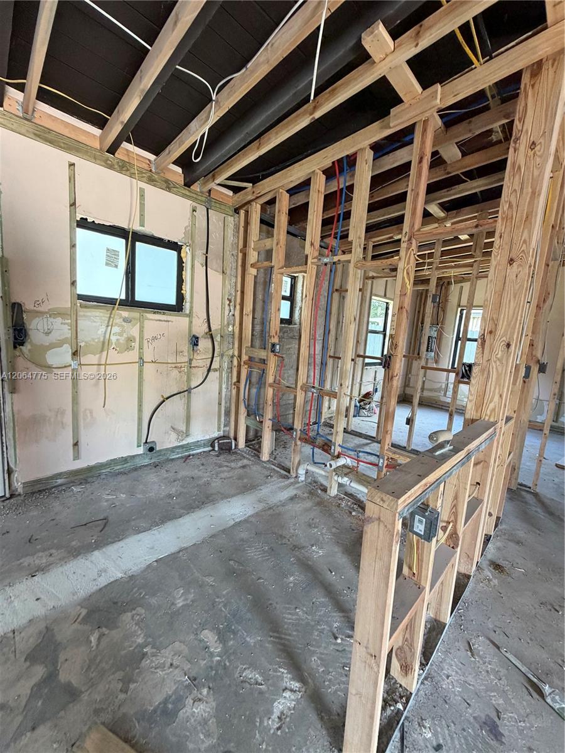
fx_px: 305
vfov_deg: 102.1
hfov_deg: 85.7
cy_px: 376
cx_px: 282
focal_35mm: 14
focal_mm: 2.22
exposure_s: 1/63
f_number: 2.2
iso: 320
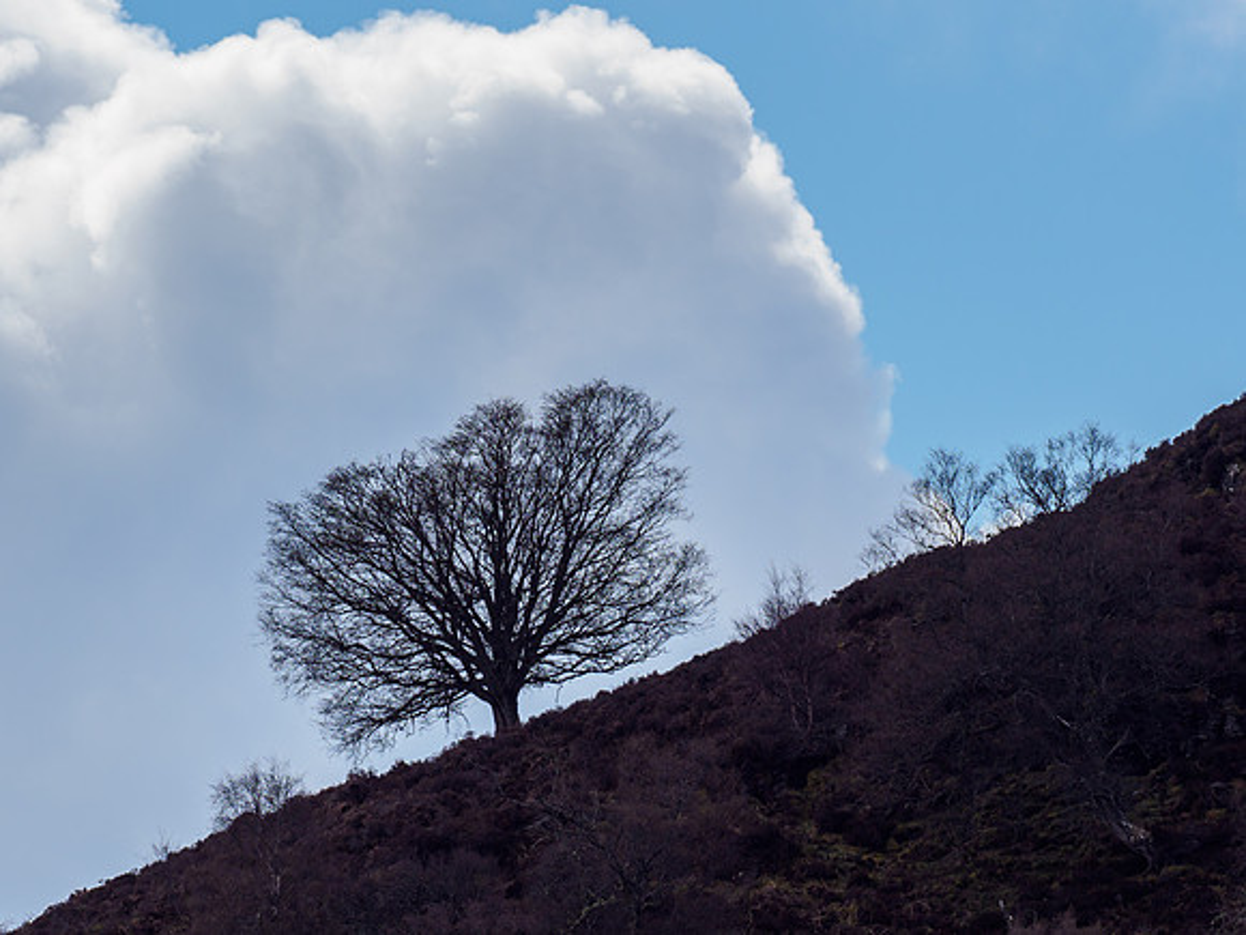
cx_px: 508
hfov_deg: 2.8
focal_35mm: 712
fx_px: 25636
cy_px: 554
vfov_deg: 2.1
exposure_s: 1/1000
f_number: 5.6
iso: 200
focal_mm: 300
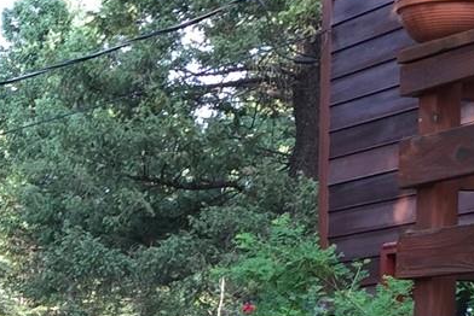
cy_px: 551
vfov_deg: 10.6
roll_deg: -1.6
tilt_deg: -5.9
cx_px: 6
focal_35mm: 123
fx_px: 1621
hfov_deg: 16.3
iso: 32
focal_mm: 4.15
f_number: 2.2
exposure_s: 1/60
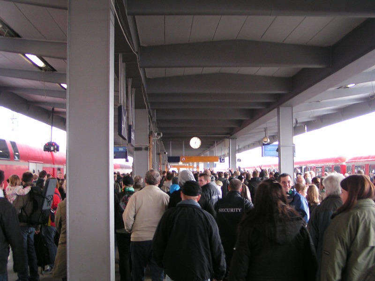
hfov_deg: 45.8
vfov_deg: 35.1
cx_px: 188
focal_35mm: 41
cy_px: 140
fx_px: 444
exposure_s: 1/50
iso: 125
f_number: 2.8
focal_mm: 6.3
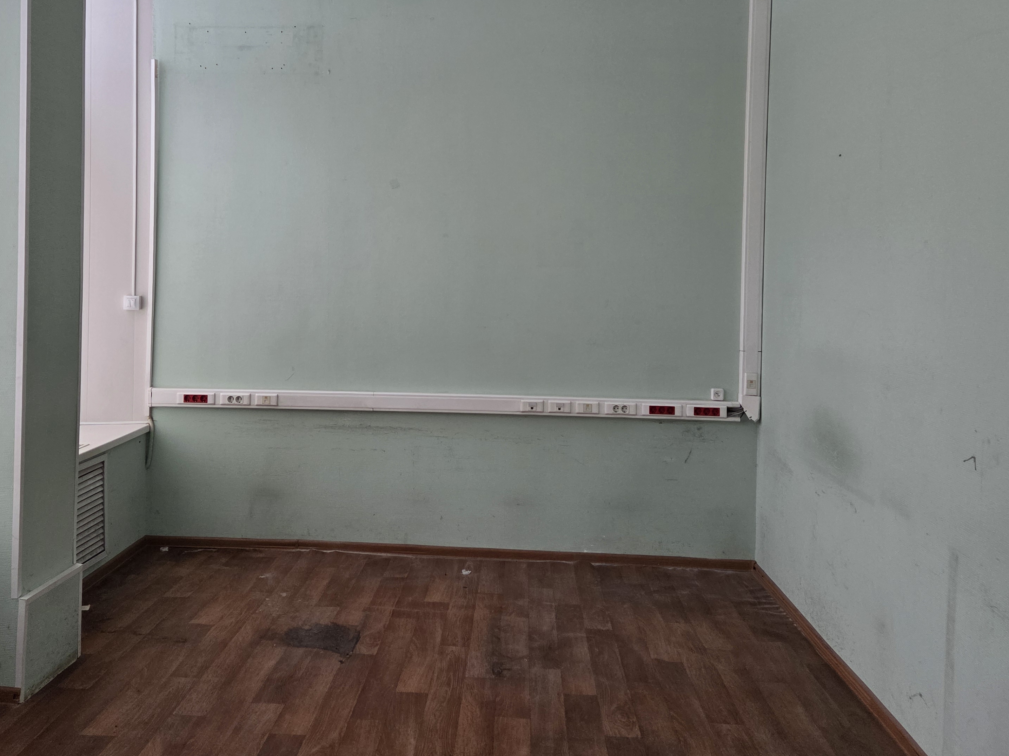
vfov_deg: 43.8
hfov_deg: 56.7
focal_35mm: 32
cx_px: 450
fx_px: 933
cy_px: 280
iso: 125
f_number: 1.8
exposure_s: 1/100
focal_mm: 5.4
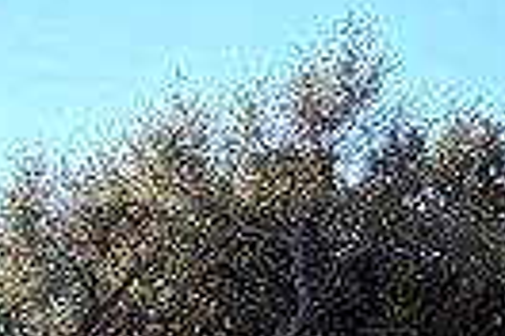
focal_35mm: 113
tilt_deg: -3.9
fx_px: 1585
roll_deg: +0.6
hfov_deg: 16.2
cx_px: -298
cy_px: 626
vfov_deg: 11.2
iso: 25
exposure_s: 1/1259
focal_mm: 2.22
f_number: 2.2
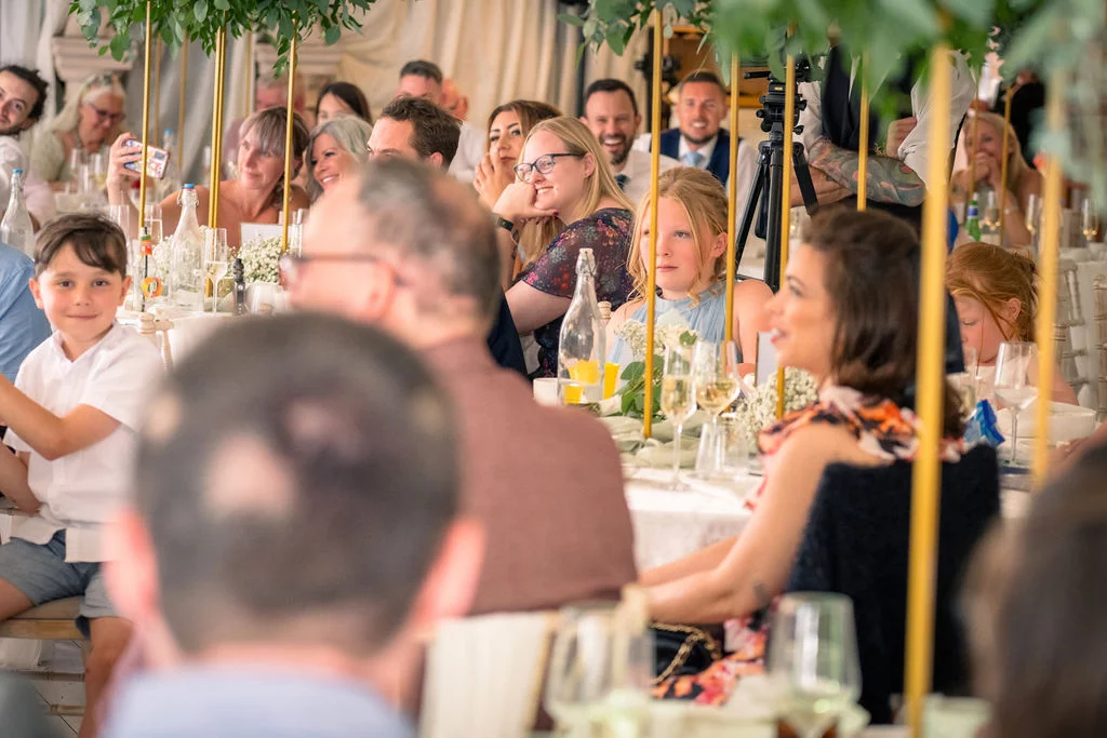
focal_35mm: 112
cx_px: 554
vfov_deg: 12.2
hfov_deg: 18.3
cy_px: 369
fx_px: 3444
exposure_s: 1/200
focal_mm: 75
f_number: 2.8
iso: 2500
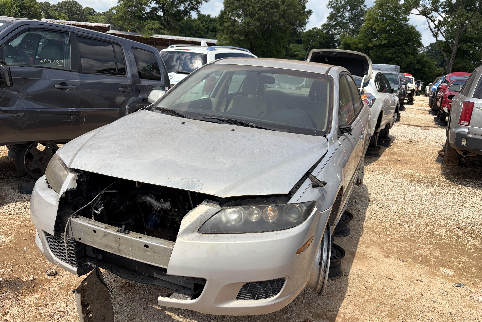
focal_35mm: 28
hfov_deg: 65.5
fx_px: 375
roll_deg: -5.4
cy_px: 177
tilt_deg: -17.2
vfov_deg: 46.3
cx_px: 238
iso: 64
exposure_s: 1/3831
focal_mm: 5.96
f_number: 1.6
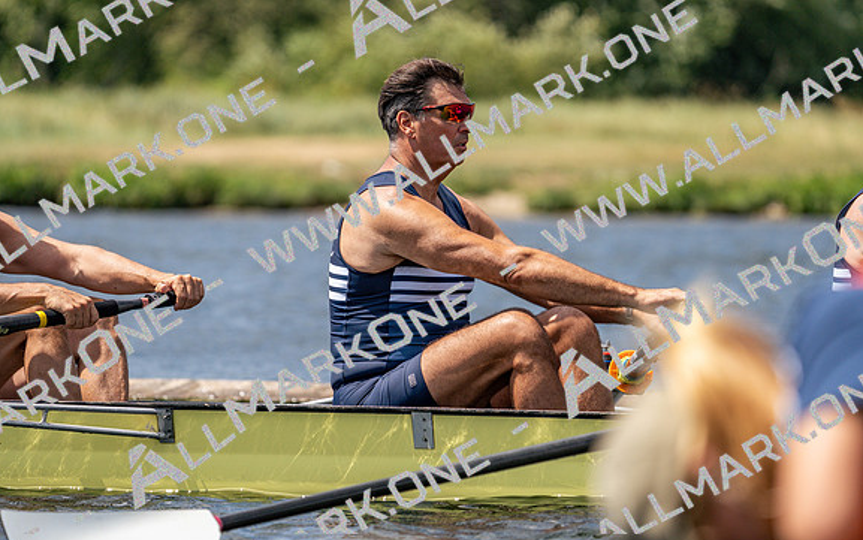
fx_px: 8799
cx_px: 432
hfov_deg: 5.6
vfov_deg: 3.5
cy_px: 277
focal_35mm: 374
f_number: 6.3
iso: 320
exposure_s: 1/2000
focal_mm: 365
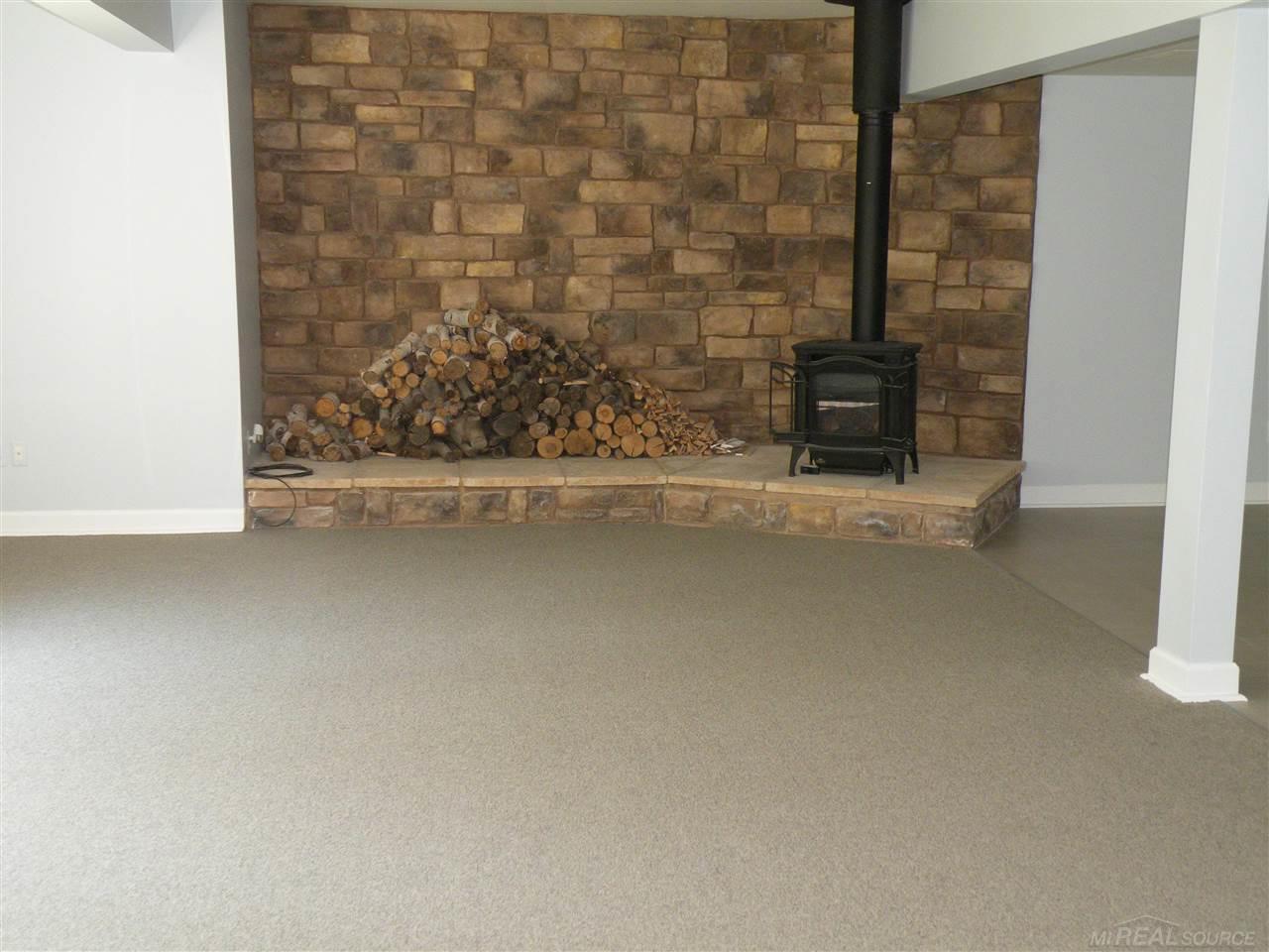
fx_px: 1540
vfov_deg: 34.3
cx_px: 634
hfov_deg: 44.8
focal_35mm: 42
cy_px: 476
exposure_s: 1/54.6
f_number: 3.2
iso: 229
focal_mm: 7.4
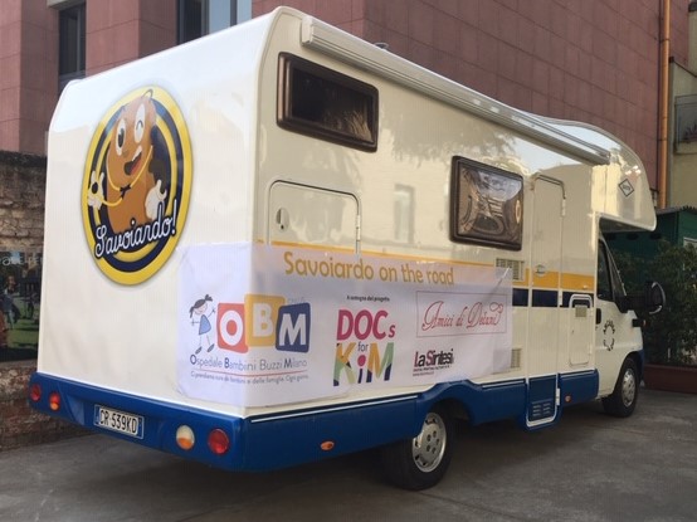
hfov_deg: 61.7
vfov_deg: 48.2
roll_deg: -0.7
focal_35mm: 29
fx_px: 584
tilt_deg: +0.6
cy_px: 261
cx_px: 348
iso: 25
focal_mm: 4.15
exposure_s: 1/425
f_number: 2.2
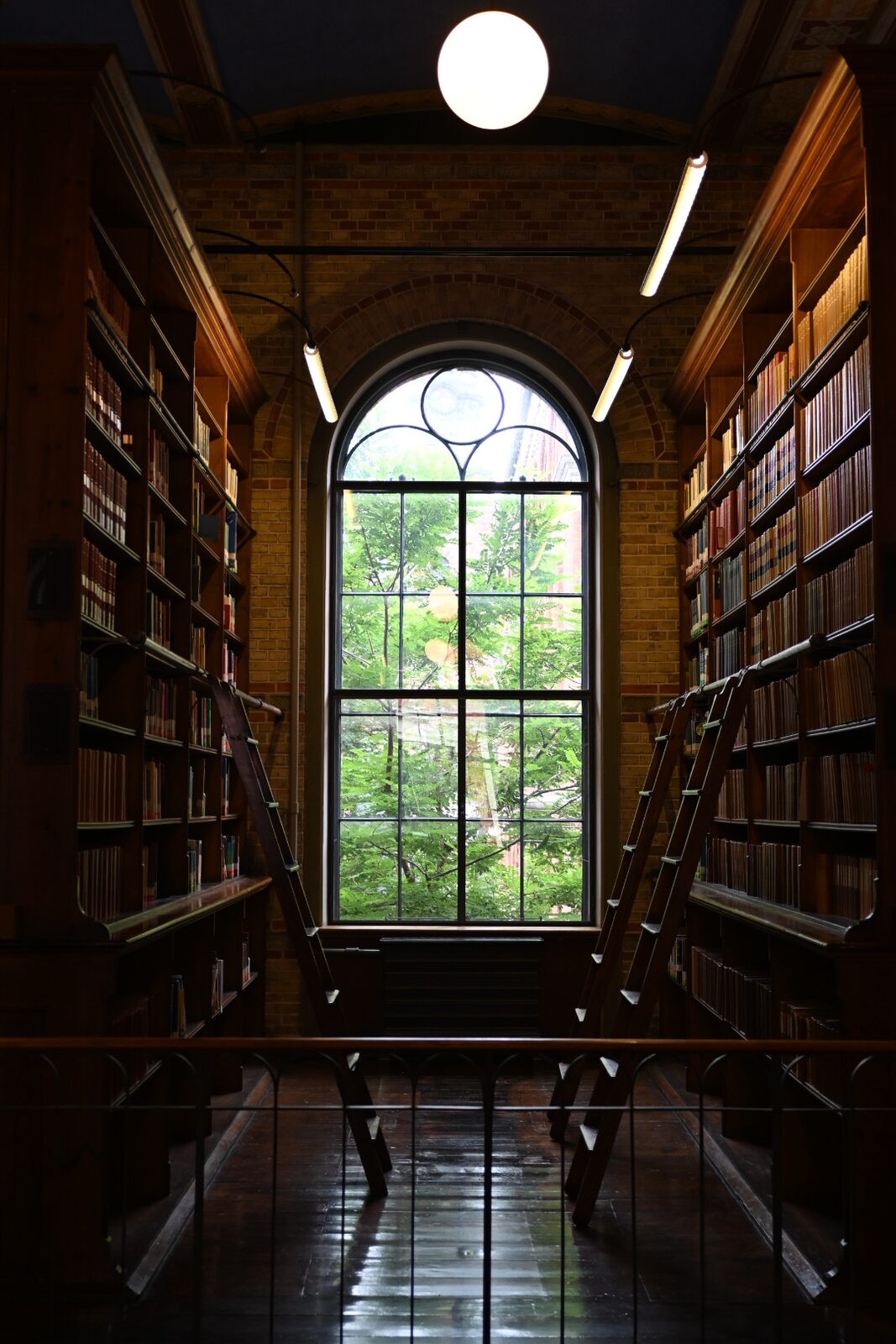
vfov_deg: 46.4
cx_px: 448
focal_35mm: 42
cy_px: 672
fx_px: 1568
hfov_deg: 31.9
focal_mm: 28
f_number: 2.8
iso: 560
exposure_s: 1/125
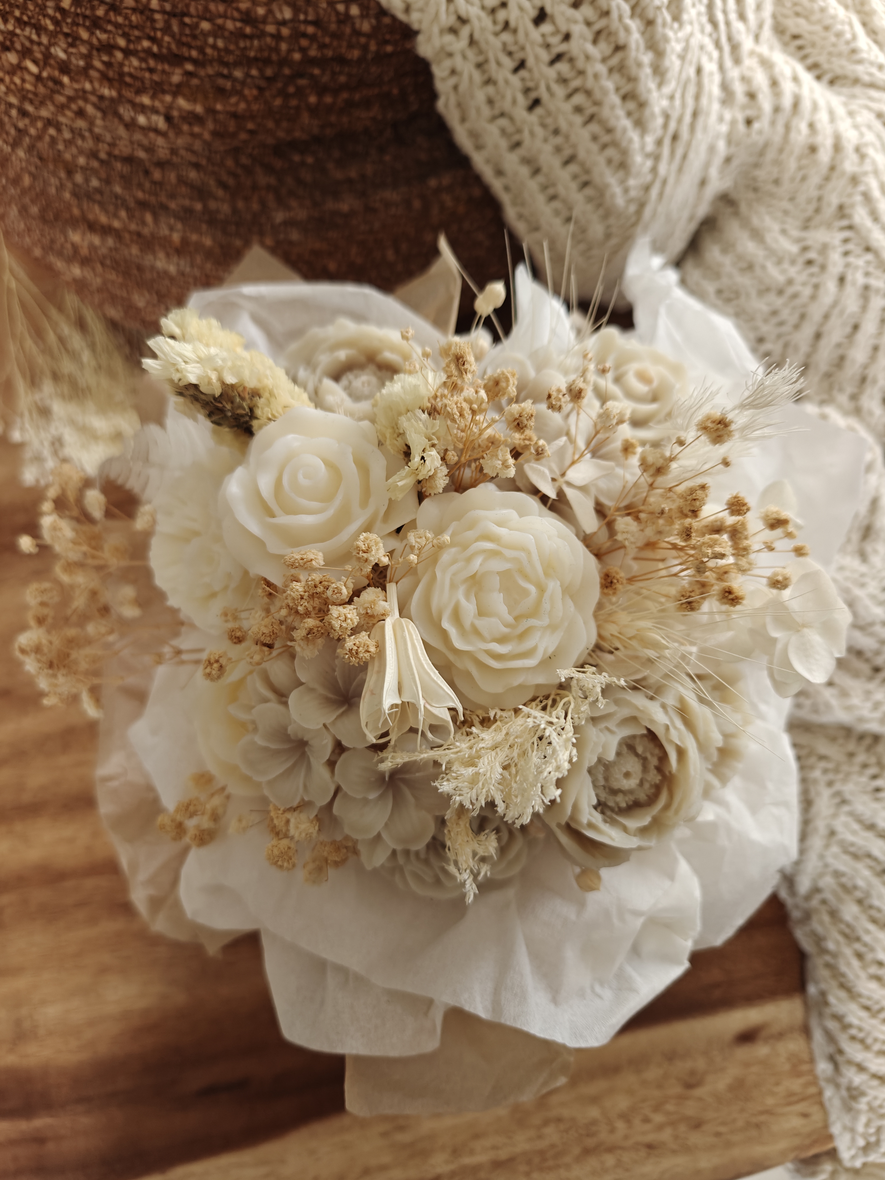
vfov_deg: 73.9
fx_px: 784
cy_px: 590
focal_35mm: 23
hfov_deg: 58.9
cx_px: 442
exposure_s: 1/100
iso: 200
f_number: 1.6
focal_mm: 6.06
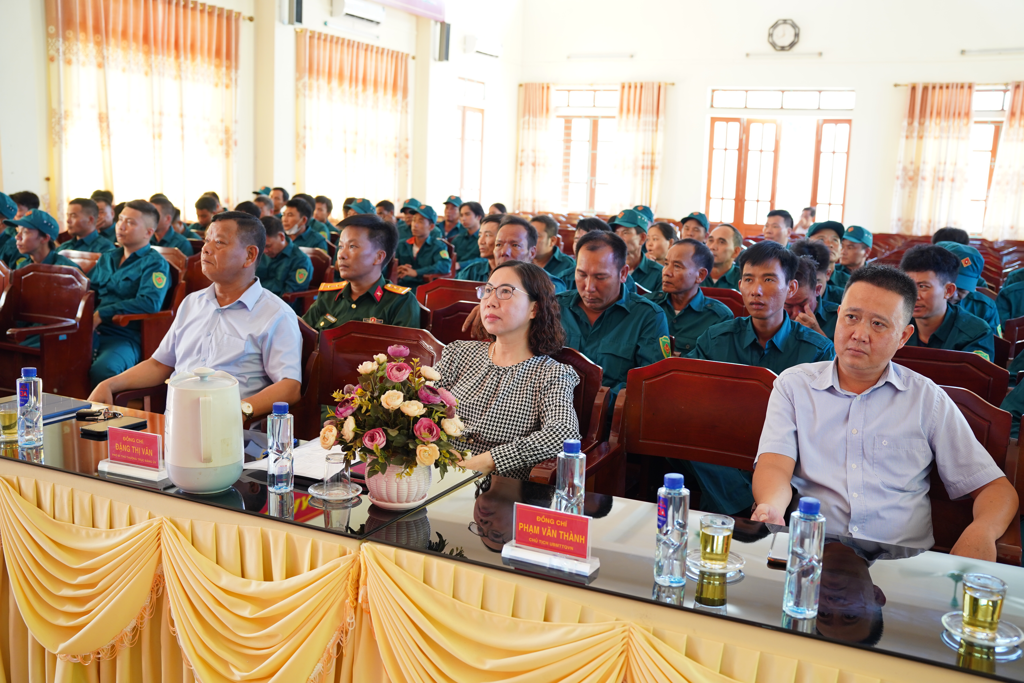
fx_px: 990
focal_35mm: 35
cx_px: 512
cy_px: 342
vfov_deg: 38.1
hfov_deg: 54.7
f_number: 4
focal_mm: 34.8
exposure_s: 1/40
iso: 800
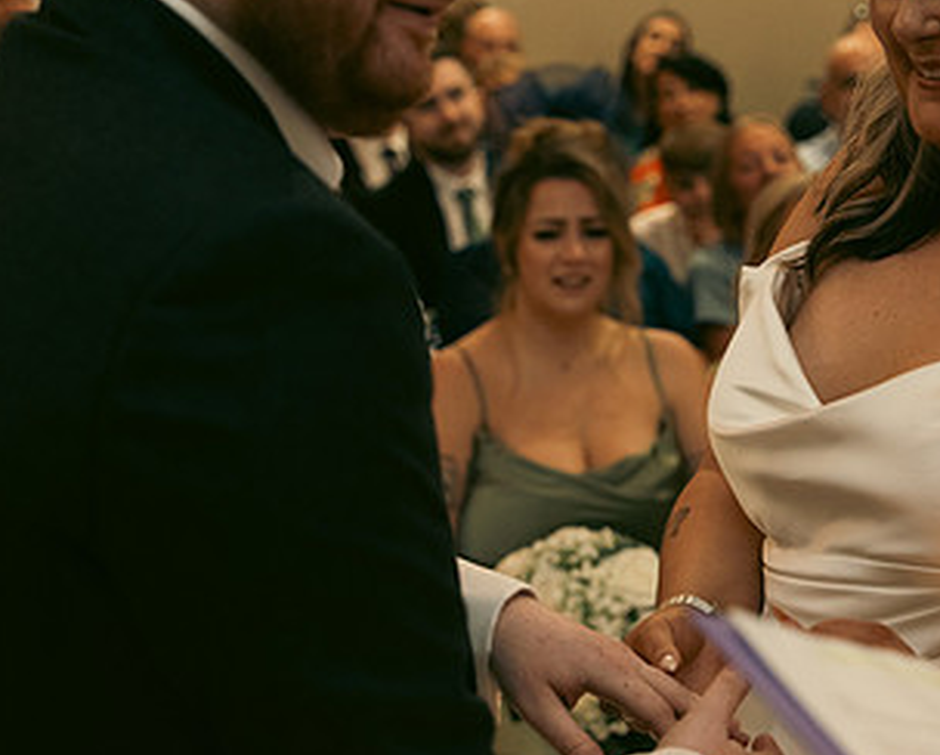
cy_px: 305
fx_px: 2591
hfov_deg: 20.4
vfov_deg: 16.6
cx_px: 730
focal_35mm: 93
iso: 2500
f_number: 3.5
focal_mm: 52
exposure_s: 1/160
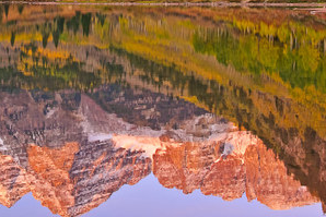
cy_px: -3
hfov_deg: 24.5
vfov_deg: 16.5
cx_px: 47
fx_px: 734
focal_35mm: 81
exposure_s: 1/25
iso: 400
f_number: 13
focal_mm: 35
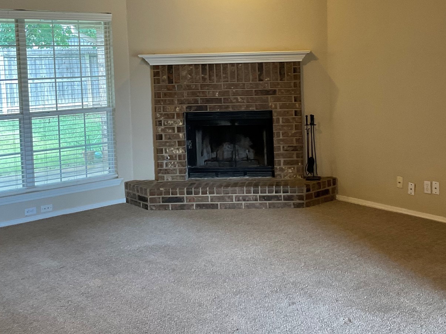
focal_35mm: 46
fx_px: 593
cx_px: 266
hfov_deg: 41.1
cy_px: 94
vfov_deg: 31.1
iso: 160
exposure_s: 1/60
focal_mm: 3
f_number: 1.8
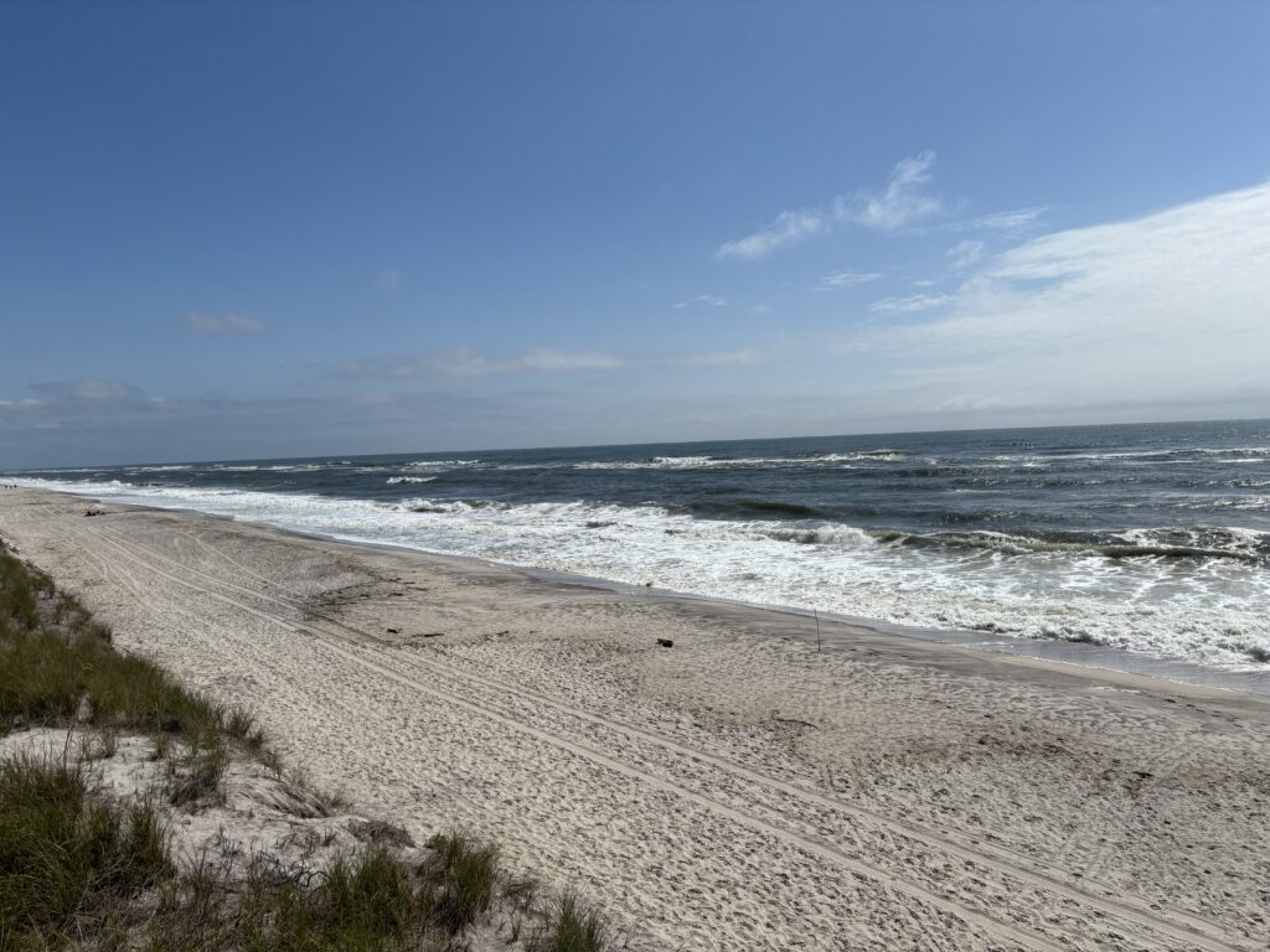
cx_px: 635
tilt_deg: -2.6
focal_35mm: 26
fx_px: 954
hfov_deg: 67.3
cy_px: 476
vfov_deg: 53.1
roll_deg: +2.4
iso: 50
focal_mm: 5.96
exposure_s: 1/12195
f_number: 1.6
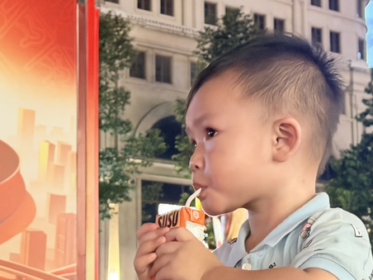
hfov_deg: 28.5
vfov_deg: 21.5
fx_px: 733
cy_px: 192
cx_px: 147
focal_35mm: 68
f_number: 1.78
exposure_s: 1/25
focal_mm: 6.76
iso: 640
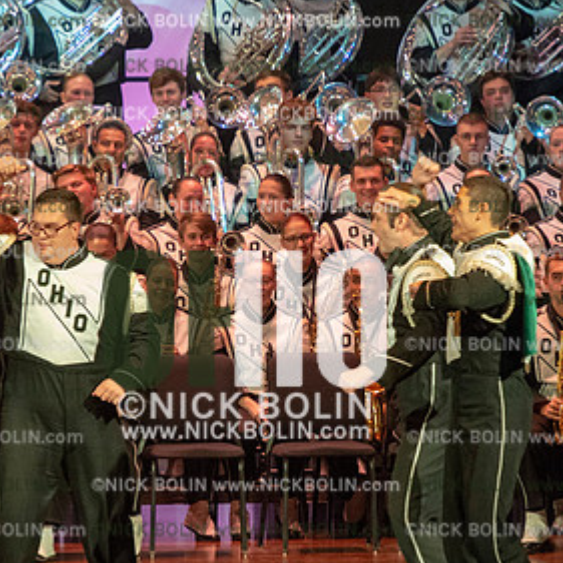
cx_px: 244
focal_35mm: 421
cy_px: 345
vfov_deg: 4.2
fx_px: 7747
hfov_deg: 4.2
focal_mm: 240
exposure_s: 1/200
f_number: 5.6
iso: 8000
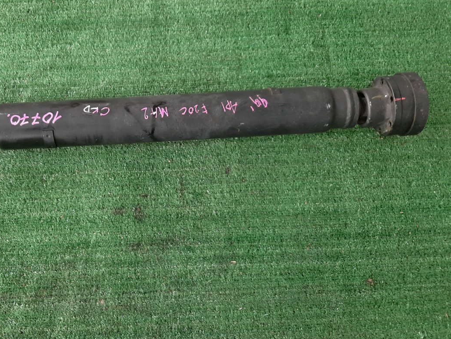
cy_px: 163
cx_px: 143
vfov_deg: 39.7
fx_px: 469
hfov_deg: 50.2
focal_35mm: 36
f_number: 1.7
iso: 84
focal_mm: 3.93
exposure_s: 1/50
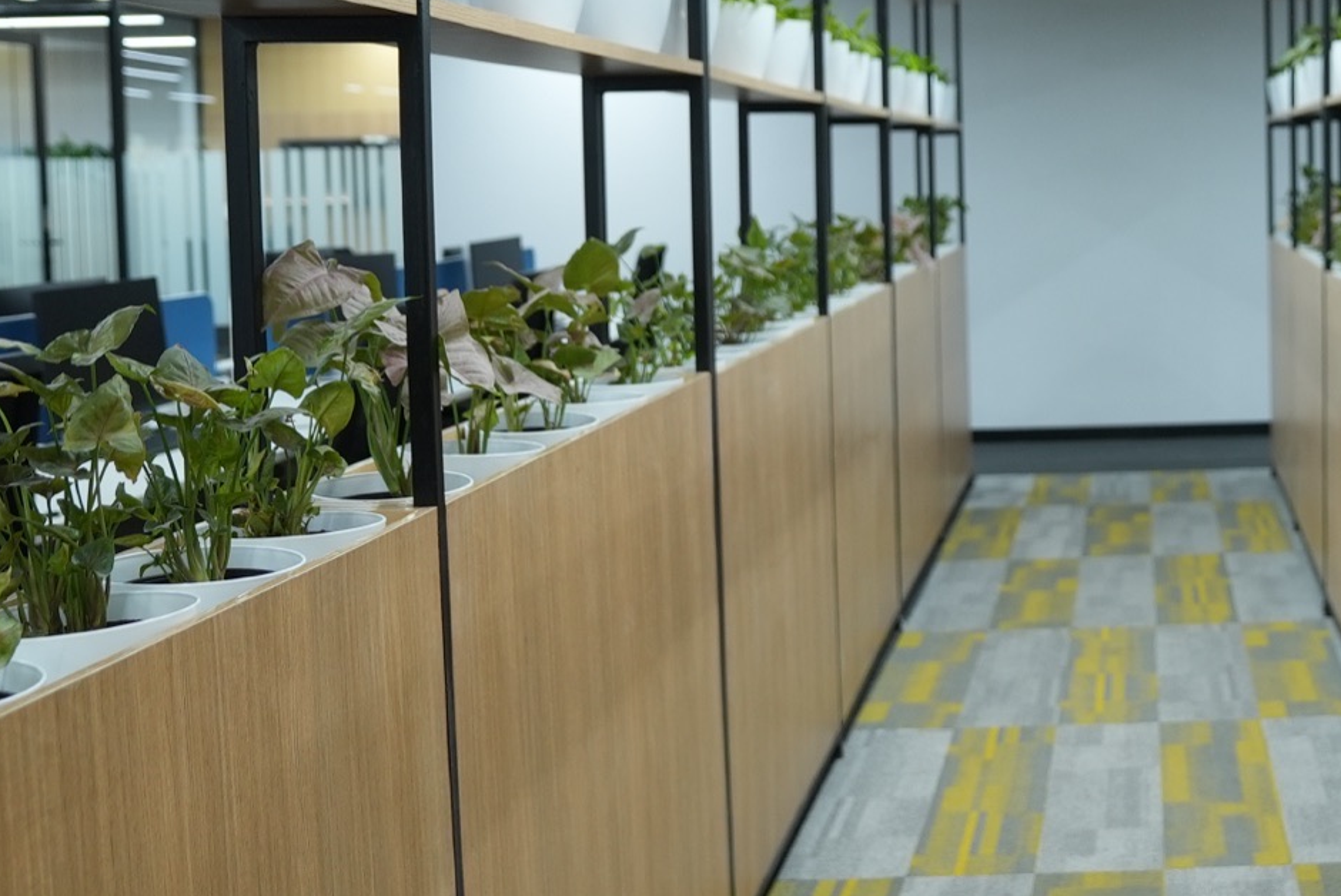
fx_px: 1826
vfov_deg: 27.3
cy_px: 261
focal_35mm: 49
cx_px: 1238
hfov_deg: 37.4
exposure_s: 1/200
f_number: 2.8
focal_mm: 24
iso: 800
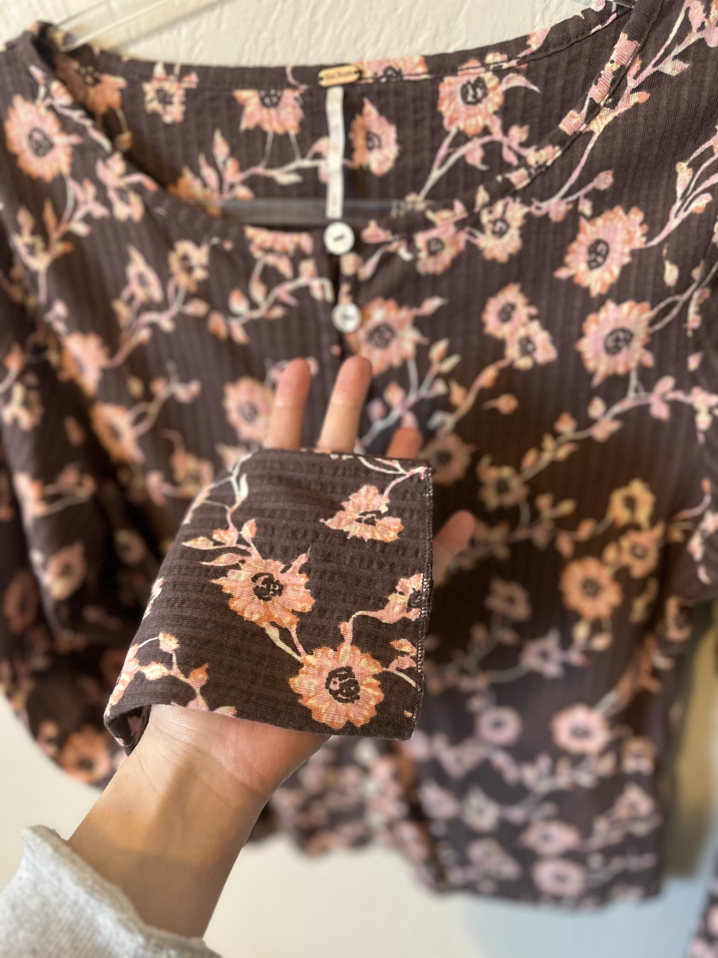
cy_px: 479
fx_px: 664
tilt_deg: -27.4
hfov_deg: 56.8
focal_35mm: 24
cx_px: 359
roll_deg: +5.0
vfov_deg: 71.6
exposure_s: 1/60
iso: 400
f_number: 1.78
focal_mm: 6.86
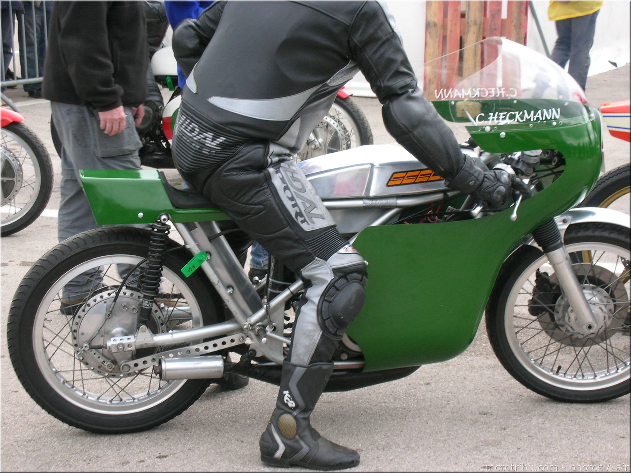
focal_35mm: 86
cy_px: 236
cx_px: 316
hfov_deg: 22.8
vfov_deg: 17.2
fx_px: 1568
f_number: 4.8
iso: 50
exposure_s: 1/60.3
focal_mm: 14.3
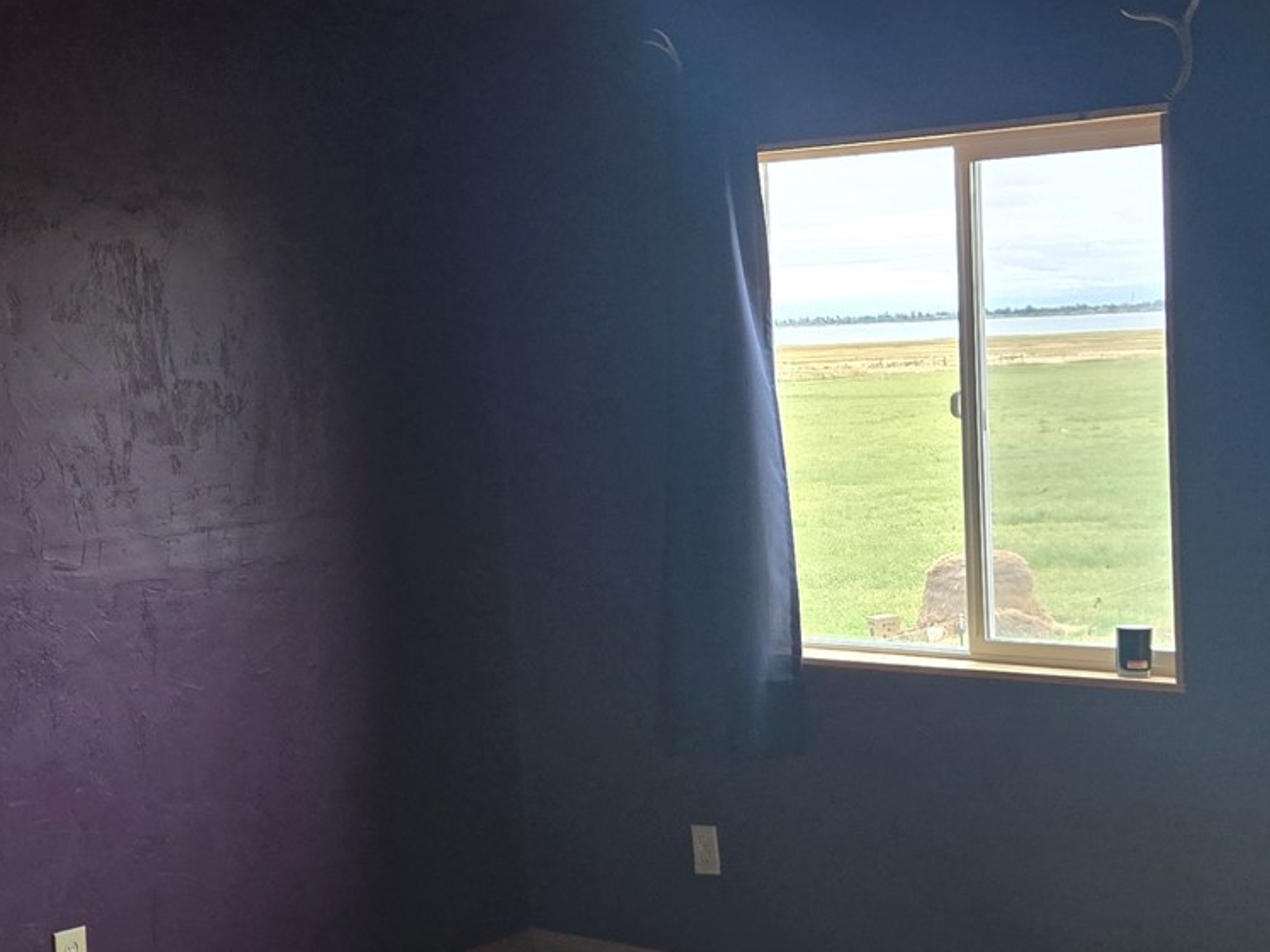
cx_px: 783
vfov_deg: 23.2
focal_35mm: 63
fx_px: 2311
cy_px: 577
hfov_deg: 30.6
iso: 80
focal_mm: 5.4
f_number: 1.8
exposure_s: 1/180
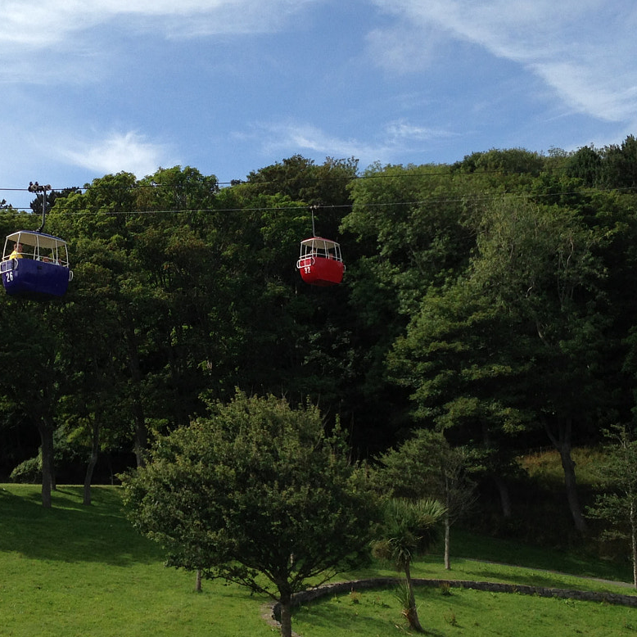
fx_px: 1249
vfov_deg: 28.6
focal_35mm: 60
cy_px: 261
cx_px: 212
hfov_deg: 28.4
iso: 50
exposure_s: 1/1466
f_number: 2.4
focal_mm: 4.13
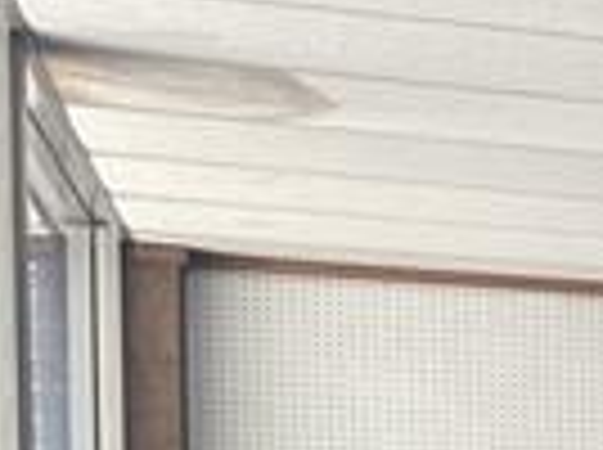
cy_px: 972
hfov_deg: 7.6
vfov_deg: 7.1
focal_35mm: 199
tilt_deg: -3.3
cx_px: 2218
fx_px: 3460
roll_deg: -0.1
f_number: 1.6
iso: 32
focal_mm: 4.2
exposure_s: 1/214
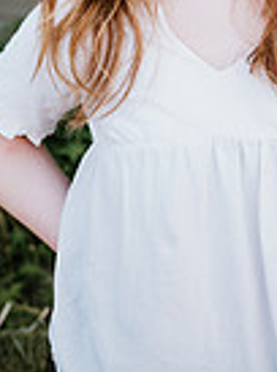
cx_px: 220
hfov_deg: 19.1
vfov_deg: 22.5
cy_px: -133
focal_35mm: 76
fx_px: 815
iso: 125
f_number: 2
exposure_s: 1/400
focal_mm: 24
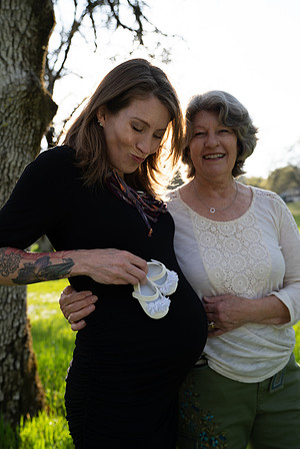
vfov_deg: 58.7
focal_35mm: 32
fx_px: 400
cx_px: 150
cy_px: 224
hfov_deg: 41.1
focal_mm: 32
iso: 125
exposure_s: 1/250
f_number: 4
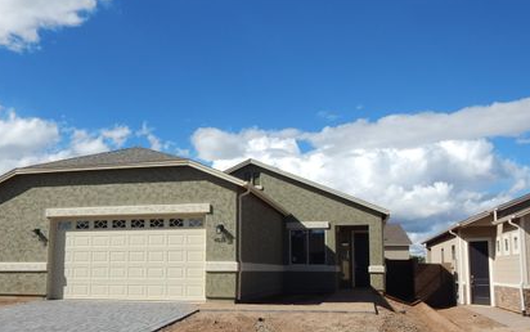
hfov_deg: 53.9
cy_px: 204
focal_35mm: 36
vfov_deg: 35.2
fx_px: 520
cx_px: 234
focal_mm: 5.1
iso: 125
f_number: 6.3
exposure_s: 1/800
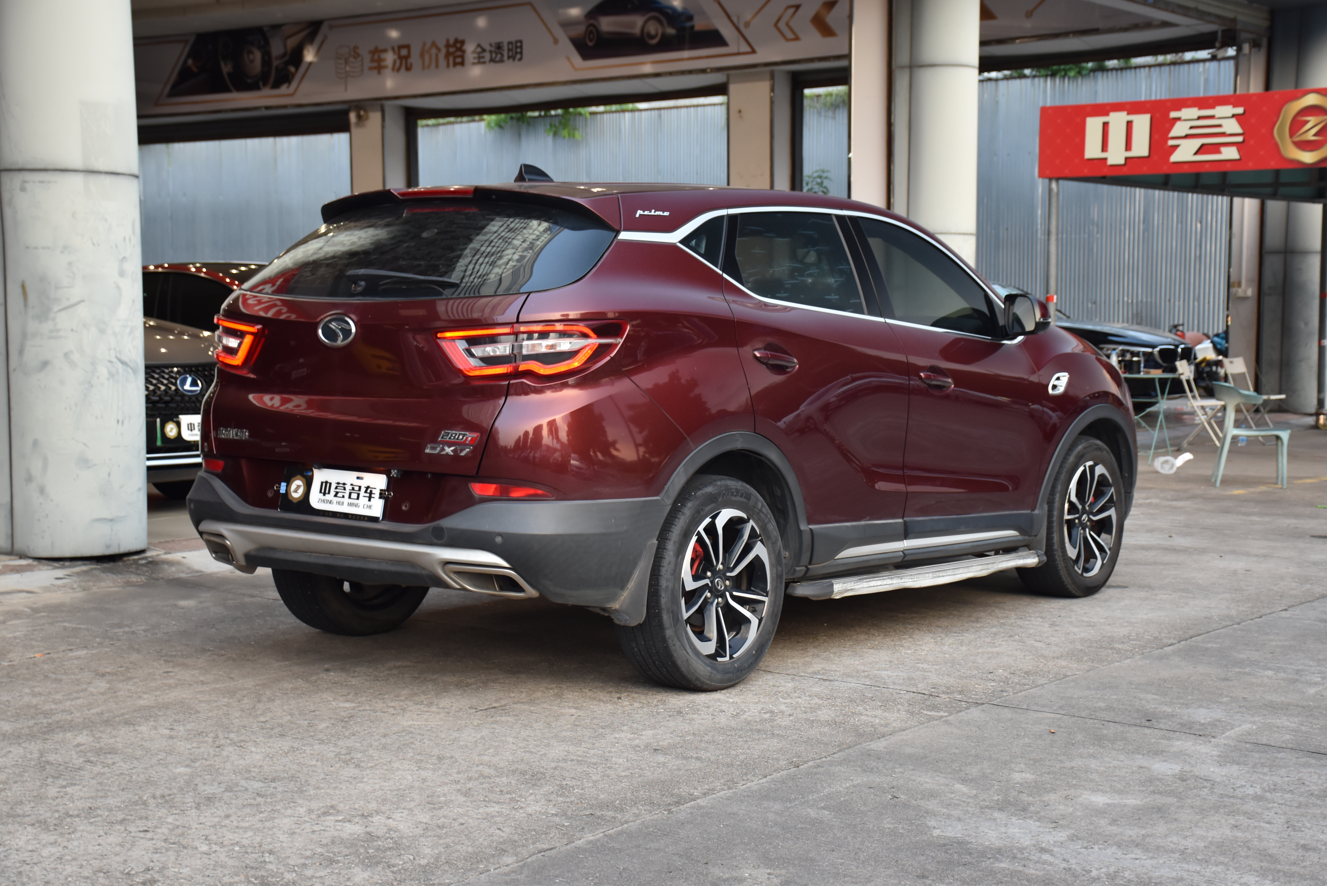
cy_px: 443
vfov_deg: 25.8
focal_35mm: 52
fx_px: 1936
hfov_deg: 37.8
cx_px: 664
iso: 560
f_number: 4.2
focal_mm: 35
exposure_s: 1/60
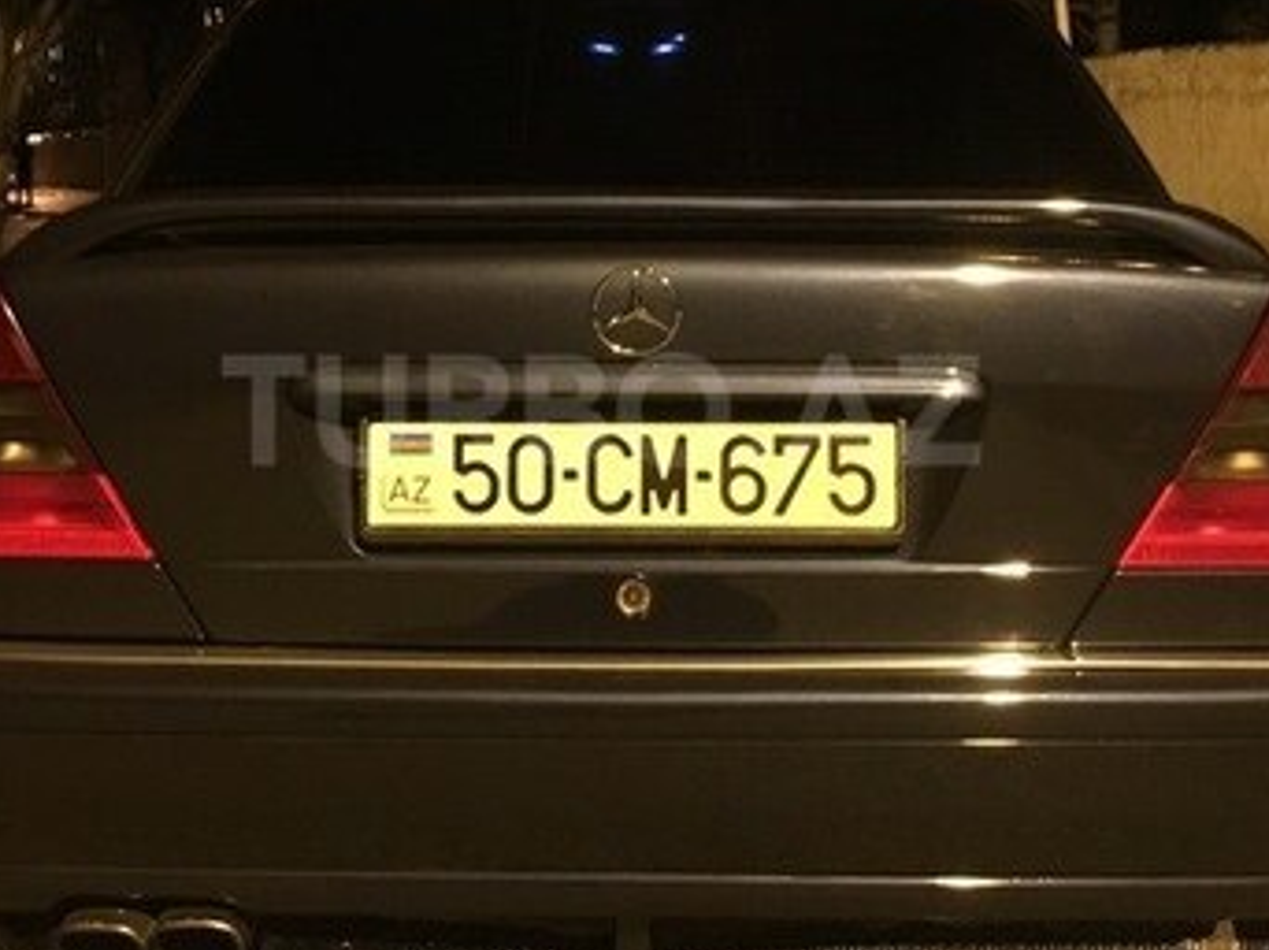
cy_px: 410
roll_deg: +0.9
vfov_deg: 26.0
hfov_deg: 34.4
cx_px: 601
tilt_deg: -4.0
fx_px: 2051
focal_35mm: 56
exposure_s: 1/17
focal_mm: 4.15
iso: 400
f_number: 2.2
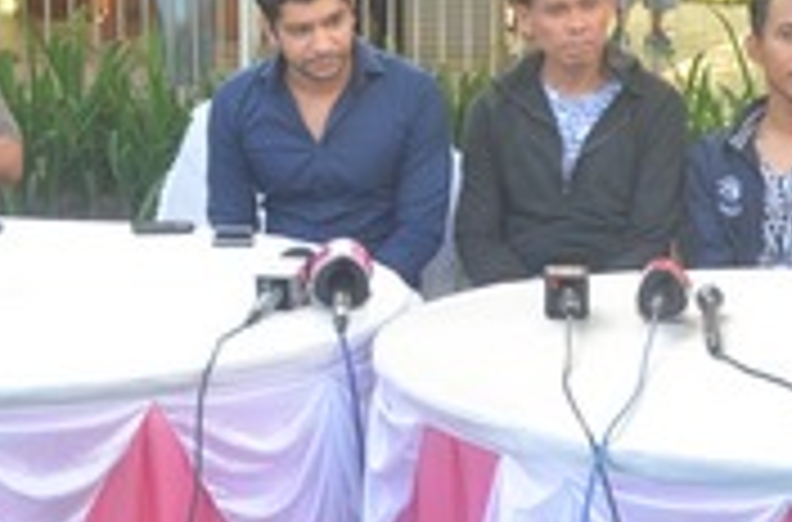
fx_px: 2148
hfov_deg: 20.8
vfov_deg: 13.7
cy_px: 32
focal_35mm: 98
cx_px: 549
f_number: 4
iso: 200
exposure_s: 1/90
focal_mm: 28
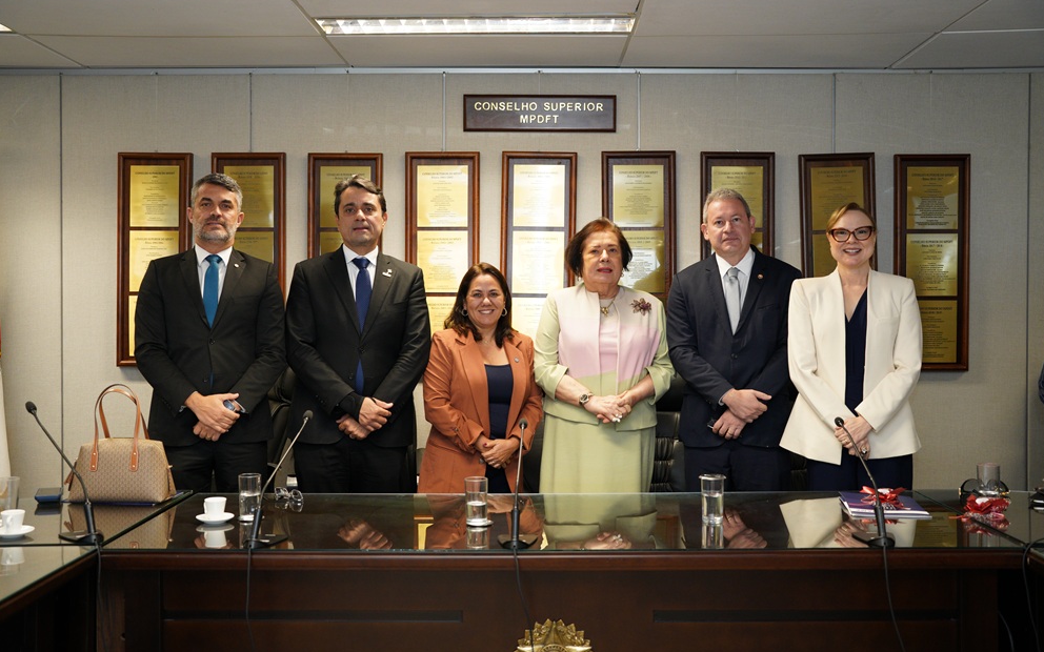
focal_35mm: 38
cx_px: 525
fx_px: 1087
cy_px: 308
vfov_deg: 33.4
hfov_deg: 51.3
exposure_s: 1/160
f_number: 3.5
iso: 2000
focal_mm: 37.2
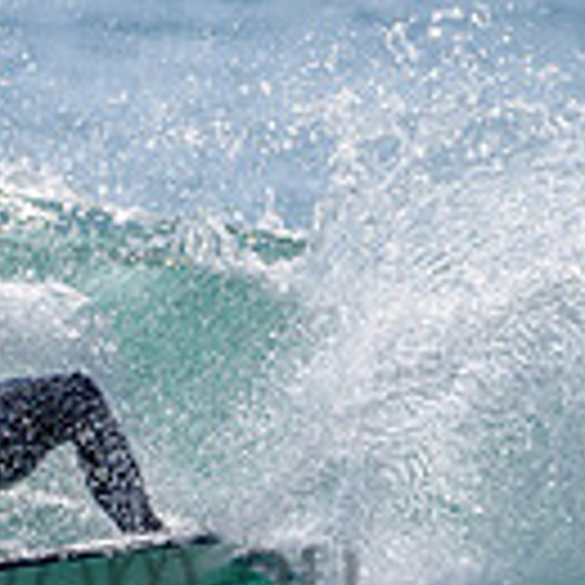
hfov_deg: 0.8
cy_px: 404
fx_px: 44415
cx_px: 178
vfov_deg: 0.8
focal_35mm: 2323
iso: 110
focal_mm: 500
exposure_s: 1/2000
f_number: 5.6
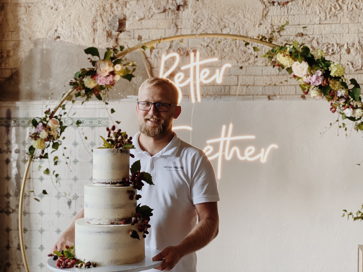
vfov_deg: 28.0
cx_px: 182
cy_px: 136
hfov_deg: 36.8
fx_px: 545
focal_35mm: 52
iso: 250
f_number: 2
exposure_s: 1/83
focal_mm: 6
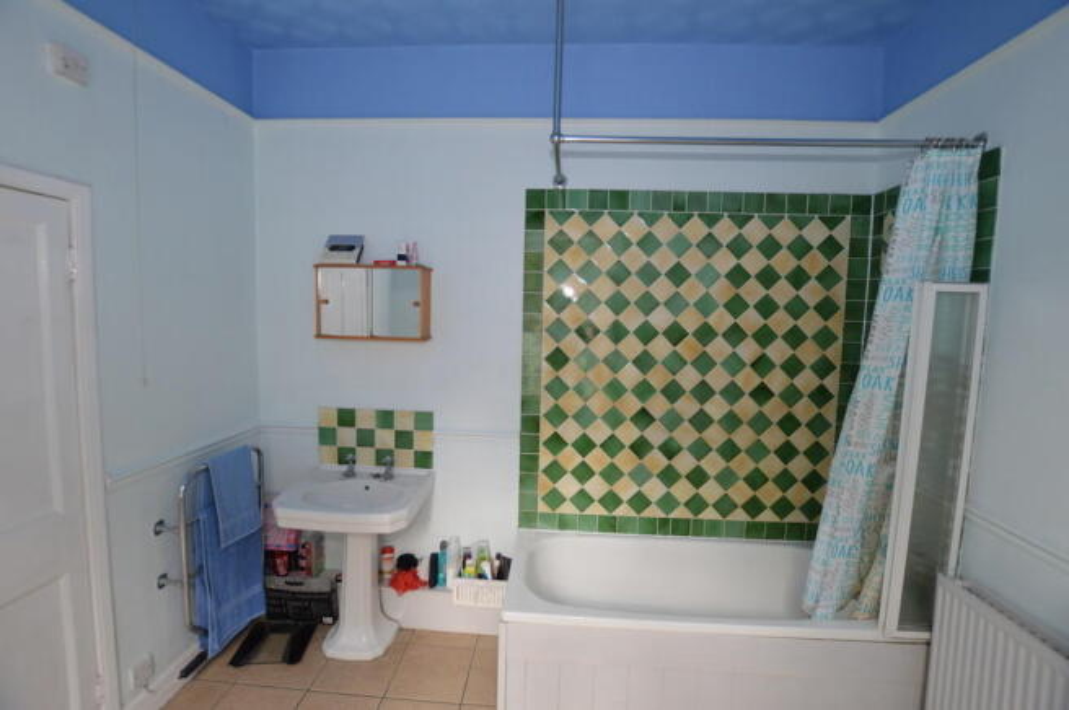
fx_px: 445
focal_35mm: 15
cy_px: 355
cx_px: 534
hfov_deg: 100.4
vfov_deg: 77.2
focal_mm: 10
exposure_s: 1/80
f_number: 4.5
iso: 400
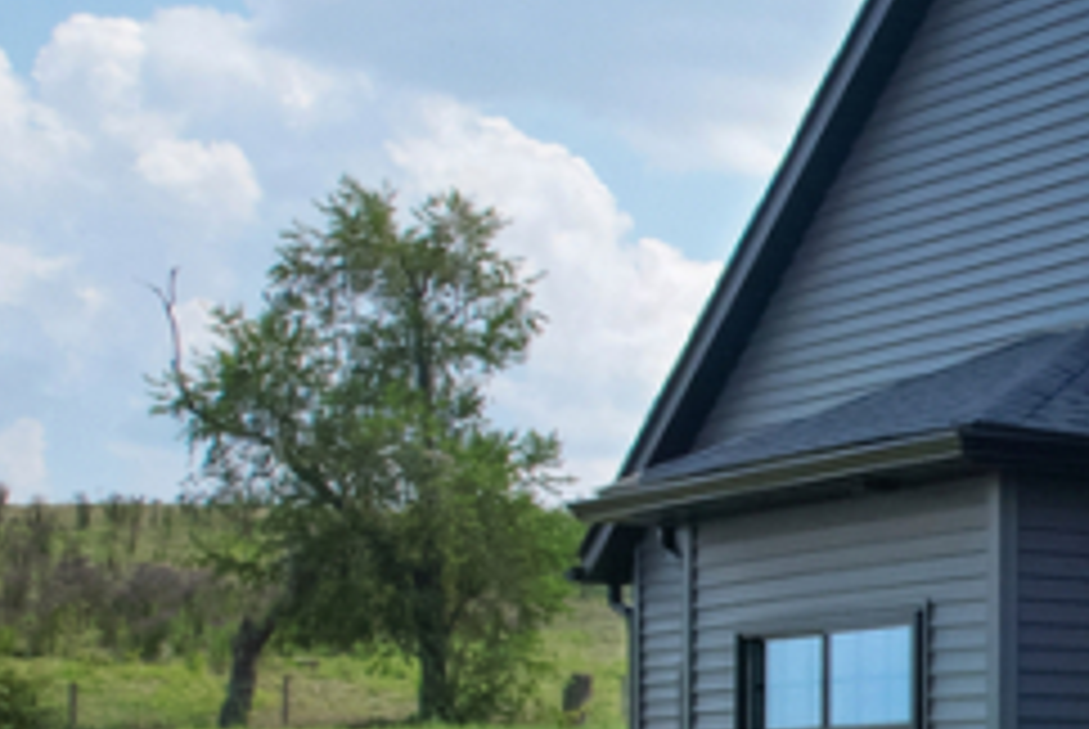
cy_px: 830
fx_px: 2817
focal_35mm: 93
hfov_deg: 17.5
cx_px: 1998
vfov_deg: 14.4
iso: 100
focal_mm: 8.38
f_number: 2.8
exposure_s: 1/2000
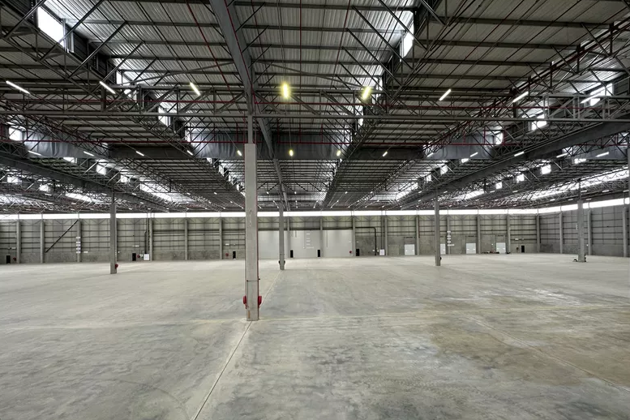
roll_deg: +0.6
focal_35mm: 15
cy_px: 237
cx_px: 316
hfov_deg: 100.4
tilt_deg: -0.2
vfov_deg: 77.0
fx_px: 262
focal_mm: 2.22
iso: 100
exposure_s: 1/100
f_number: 2.2
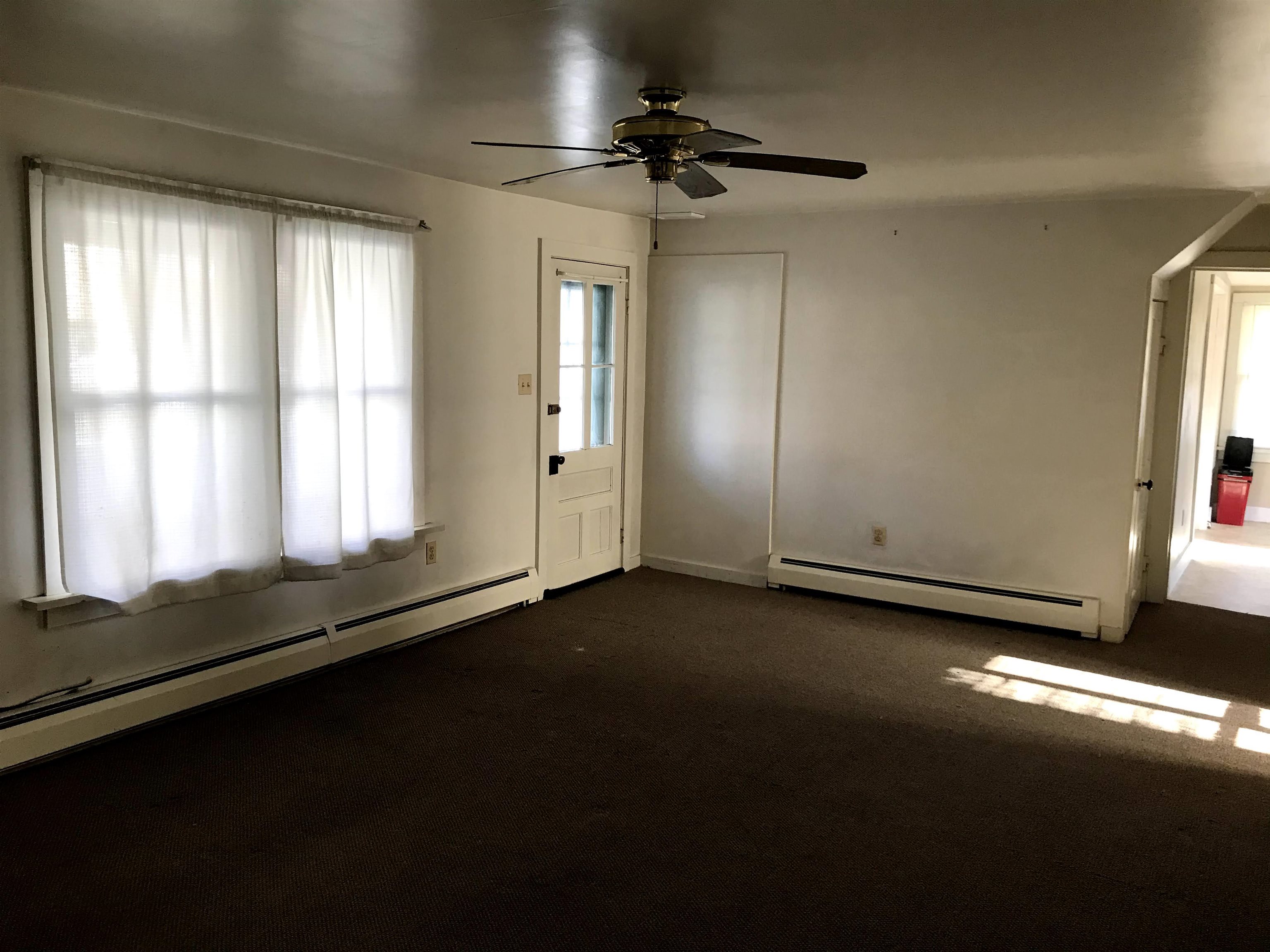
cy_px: 476
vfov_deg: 49.7
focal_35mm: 28
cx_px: 635
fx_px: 1027
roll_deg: -2.2
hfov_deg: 63.4
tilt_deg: -7.4
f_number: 1.8
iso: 32
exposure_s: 1/20
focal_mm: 3.99
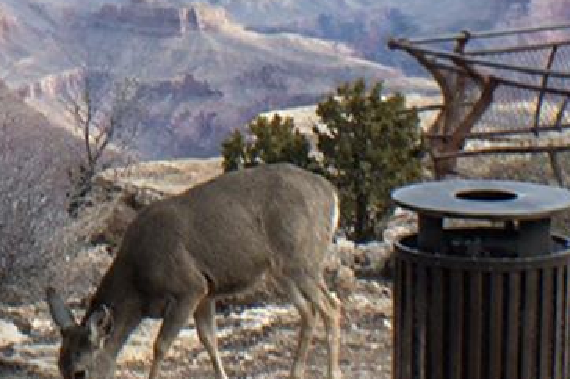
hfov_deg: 18.6
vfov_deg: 12.4
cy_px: 197
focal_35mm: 110
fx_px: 1740
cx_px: 221
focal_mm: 40
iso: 200
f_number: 11
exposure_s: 1/100
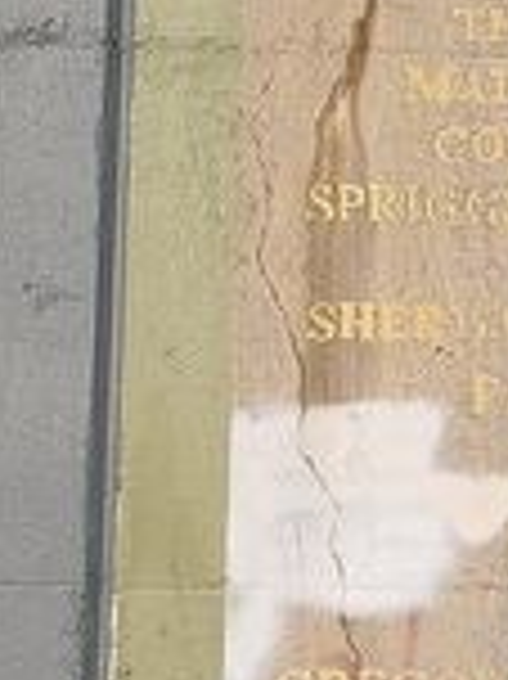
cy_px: 522
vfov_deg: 16.1
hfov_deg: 11.9
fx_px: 2391
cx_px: 616
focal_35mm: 122
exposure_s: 1/2567
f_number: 1.8
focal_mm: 5.56
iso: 100
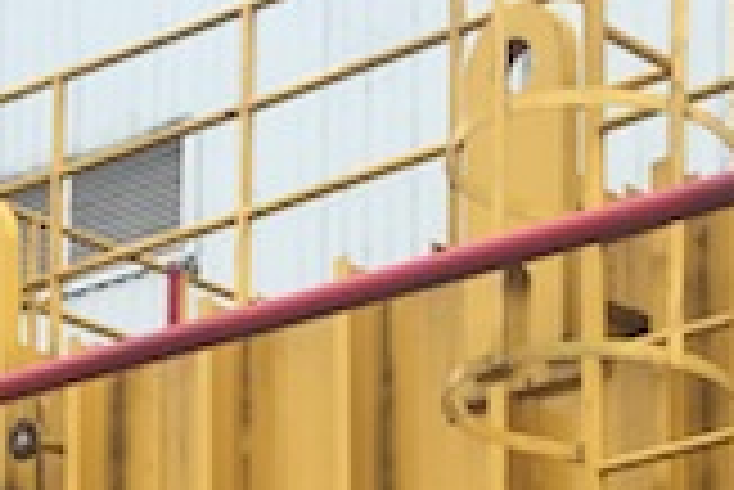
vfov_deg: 8.5
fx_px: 3020
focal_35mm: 148
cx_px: 657
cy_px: 1164
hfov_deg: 13.7
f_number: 2.2
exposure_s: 1/120
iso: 32
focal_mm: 4.15
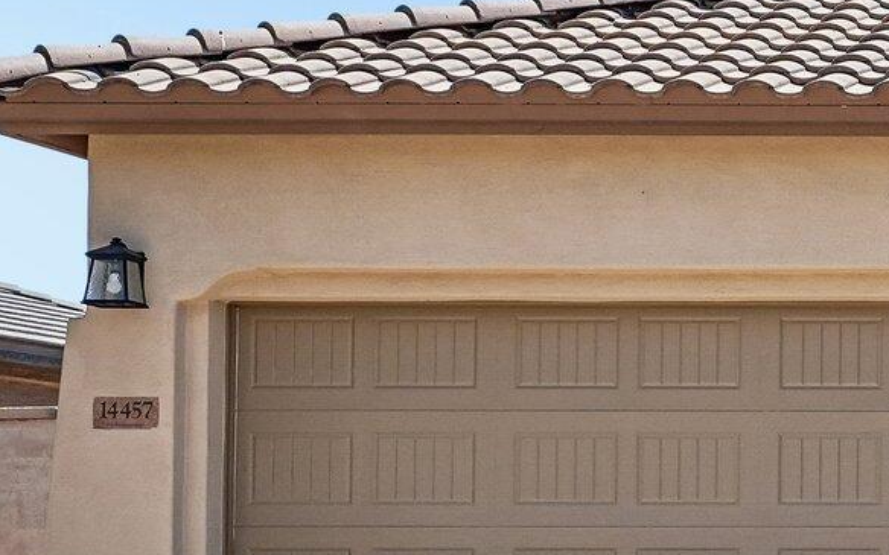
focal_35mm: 120
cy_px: 316
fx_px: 2902
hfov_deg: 15.5
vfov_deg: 10.9
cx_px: 1484
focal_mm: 33.5
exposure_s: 1/800
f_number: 8
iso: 400
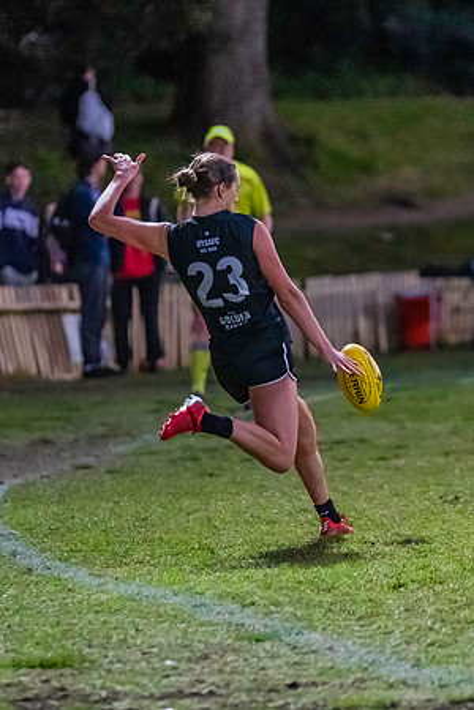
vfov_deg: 6.5
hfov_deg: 4.3
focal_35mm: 316
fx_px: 6248
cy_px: 309
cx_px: 301
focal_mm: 170
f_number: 2.8
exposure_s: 1/1250
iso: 10000
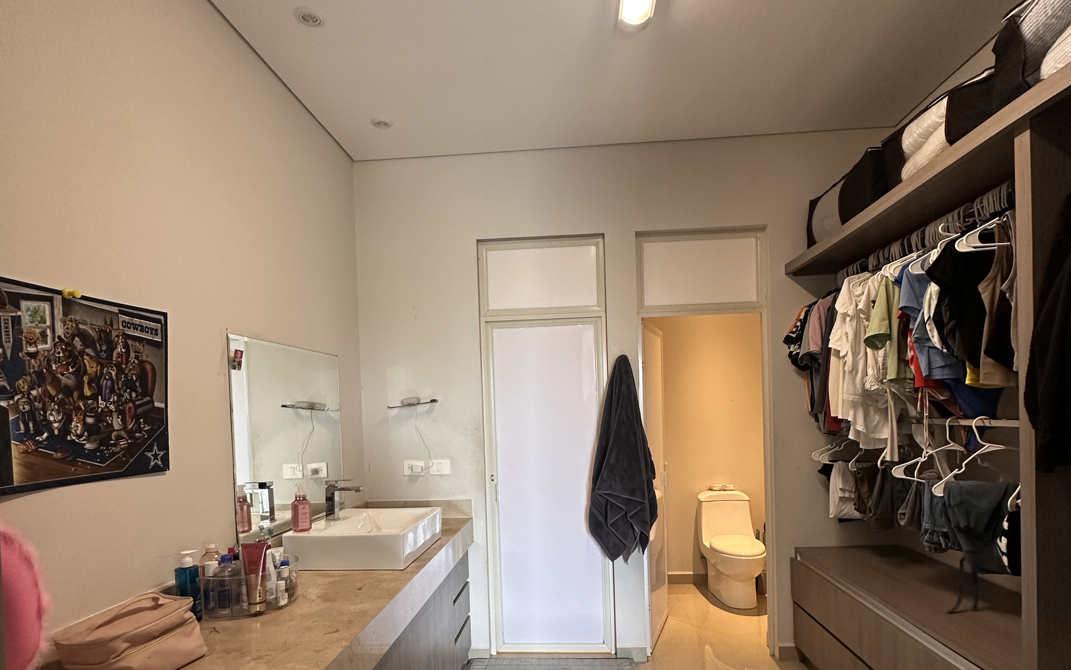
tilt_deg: -1.0
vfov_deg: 58.8
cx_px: 538
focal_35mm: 20
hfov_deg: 85.1
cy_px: 426
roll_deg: +1.4
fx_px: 584
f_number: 2.2
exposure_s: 1/60
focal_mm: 2.22
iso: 160
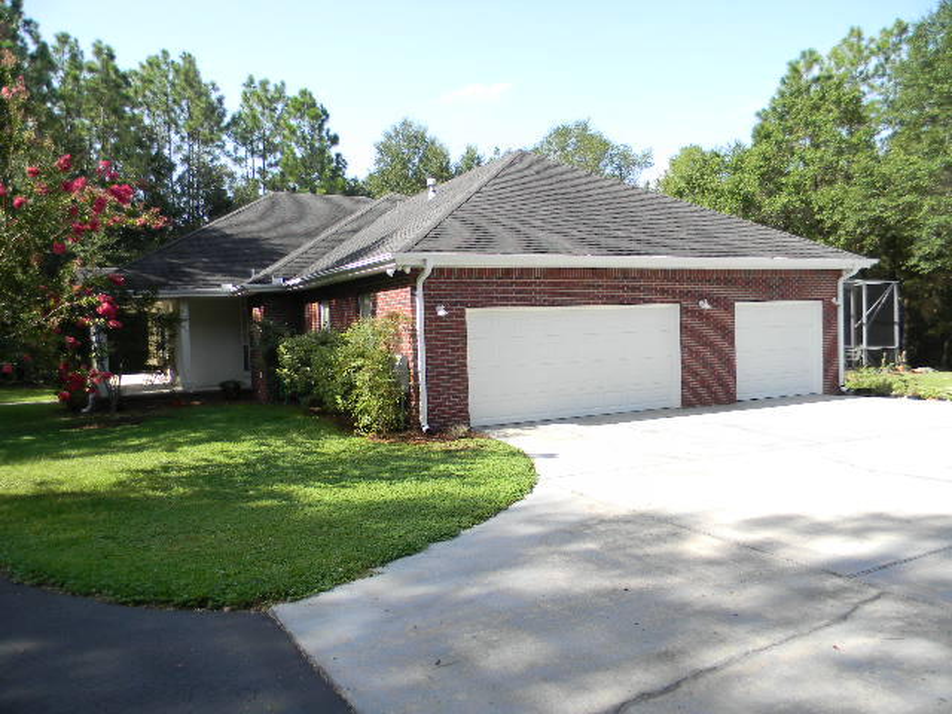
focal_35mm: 28
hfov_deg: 63.4
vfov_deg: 49.7
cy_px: 357
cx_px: 476
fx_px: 770
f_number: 3.5
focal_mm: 5
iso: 80
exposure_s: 1/253
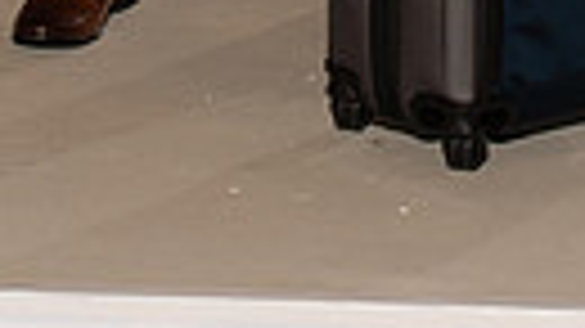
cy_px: -669
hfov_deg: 7.6
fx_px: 4388
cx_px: 277
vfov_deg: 4.1
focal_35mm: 283
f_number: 9
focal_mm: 78
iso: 800
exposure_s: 1/250
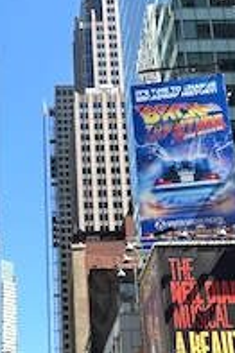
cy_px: 131
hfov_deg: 16.7
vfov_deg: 25.0
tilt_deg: +25.9
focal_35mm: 81
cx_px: 54
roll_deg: +1.1
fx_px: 794
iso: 80
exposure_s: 1/2070
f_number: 1.78
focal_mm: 6.86
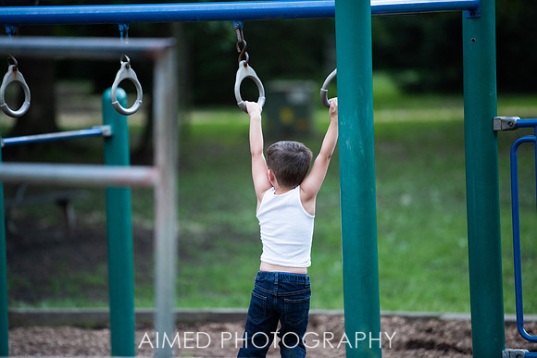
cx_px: 268
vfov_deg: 6.9
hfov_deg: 10.3
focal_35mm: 200
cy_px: 179
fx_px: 2984
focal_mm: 200
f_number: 2.8
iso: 640
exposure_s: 1/250
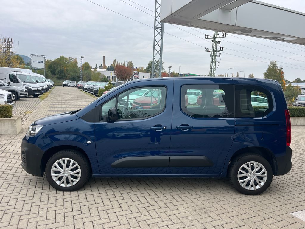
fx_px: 229
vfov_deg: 53.1
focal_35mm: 26
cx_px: 152
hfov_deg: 67.3
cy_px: 114
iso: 50
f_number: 1.6
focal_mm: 5.1
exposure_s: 1/858
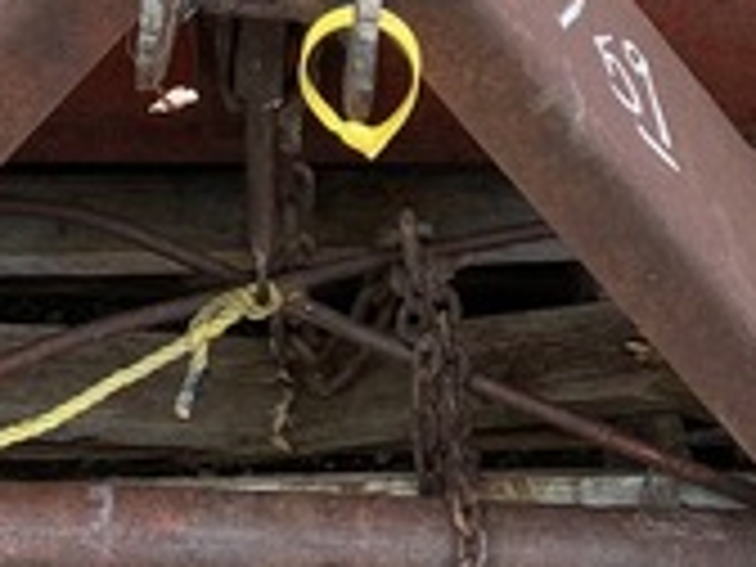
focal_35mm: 124
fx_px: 2708
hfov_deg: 15.9
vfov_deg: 11.8
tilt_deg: -39.7
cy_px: -9
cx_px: 274
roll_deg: -0.1
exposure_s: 1/191
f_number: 1.8
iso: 32
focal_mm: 4.25
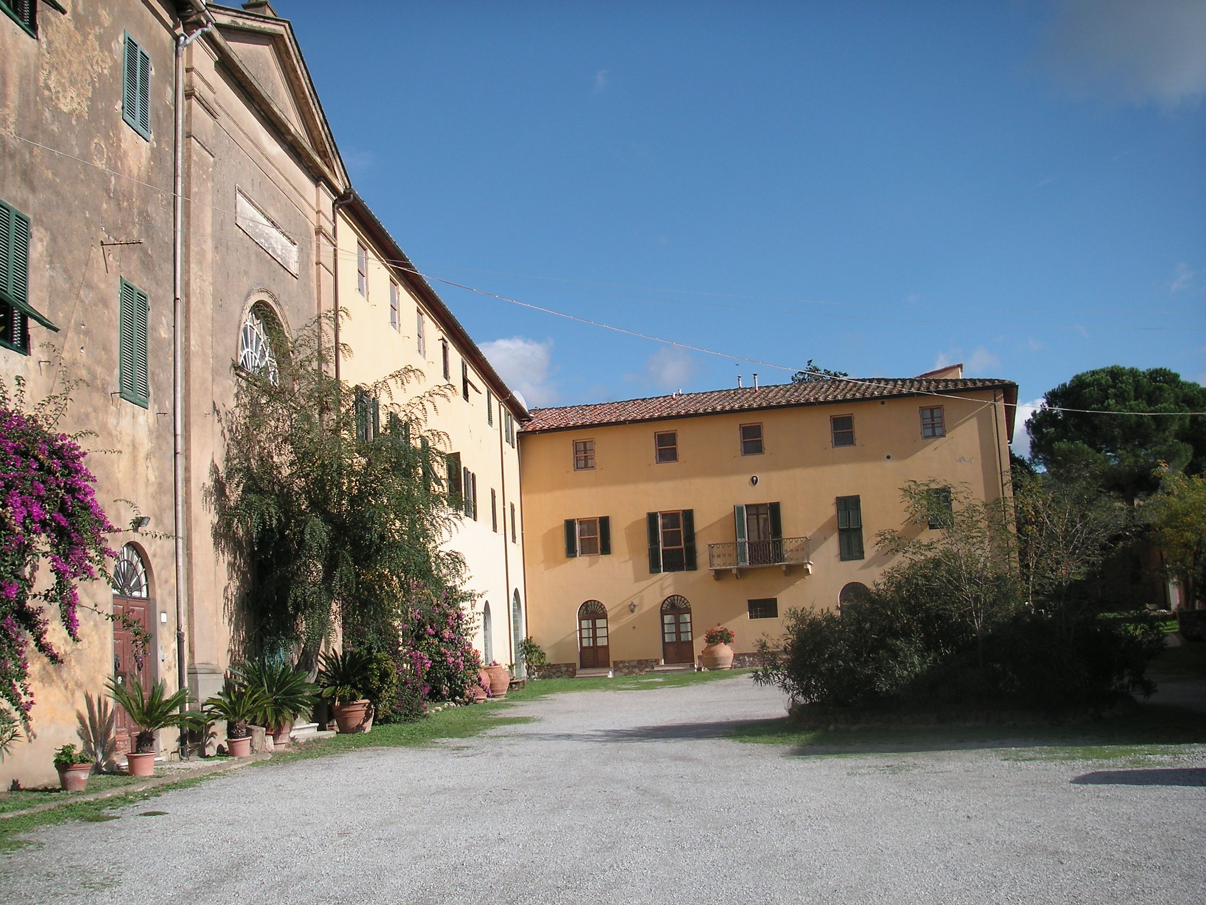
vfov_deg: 37.7
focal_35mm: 38
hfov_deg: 49.0
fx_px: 1324
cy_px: 452
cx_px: 603
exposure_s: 1/750
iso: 50
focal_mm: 6.3
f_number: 3.3
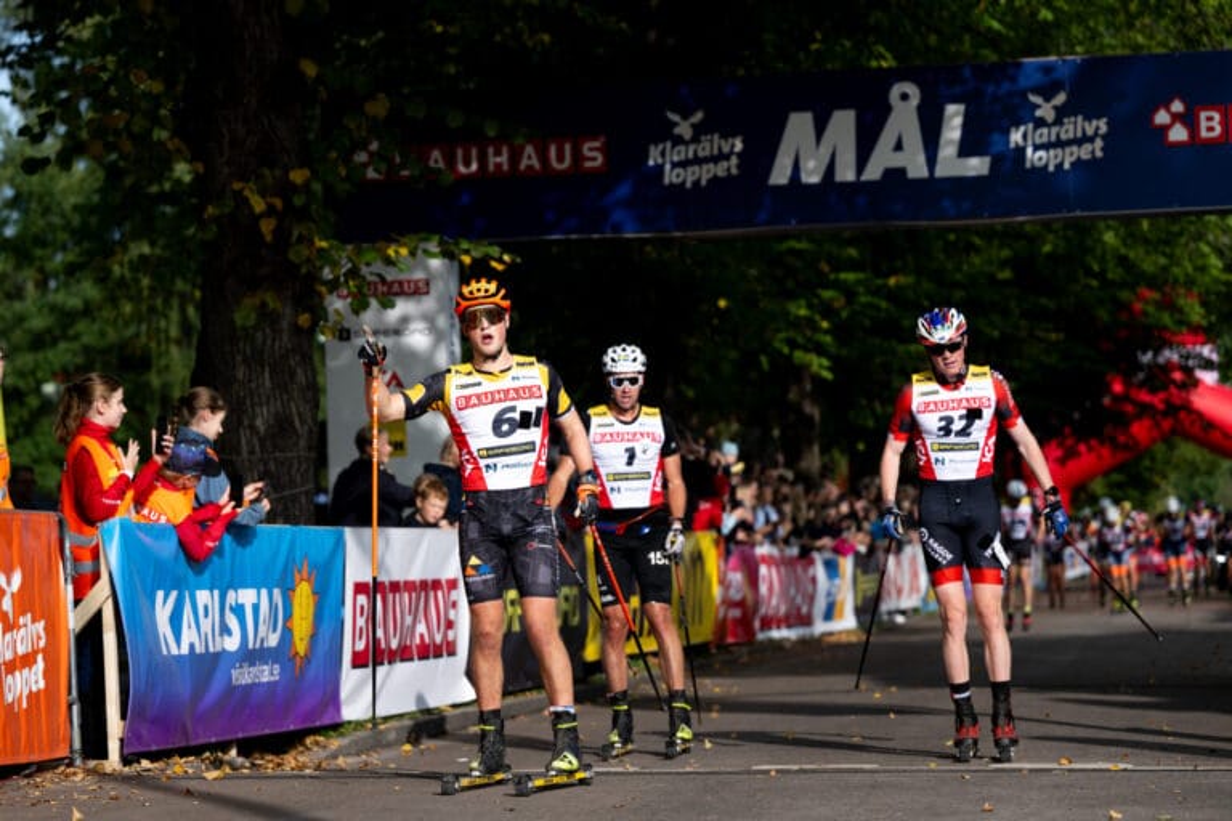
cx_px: 616
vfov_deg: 13.7
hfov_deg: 20.4
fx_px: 3422
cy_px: 410
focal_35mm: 100
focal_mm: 100
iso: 200
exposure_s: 1/2500
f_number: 2.8
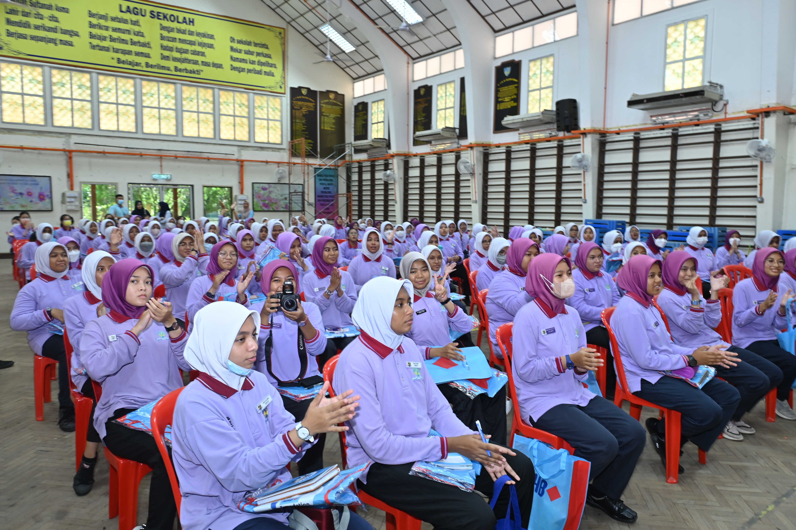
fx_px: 575
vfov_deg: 49.5
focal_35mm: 26
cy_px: 265
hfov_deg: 69.4
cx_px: 398
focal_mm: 26
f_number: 4
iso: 1000
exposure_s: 1/100
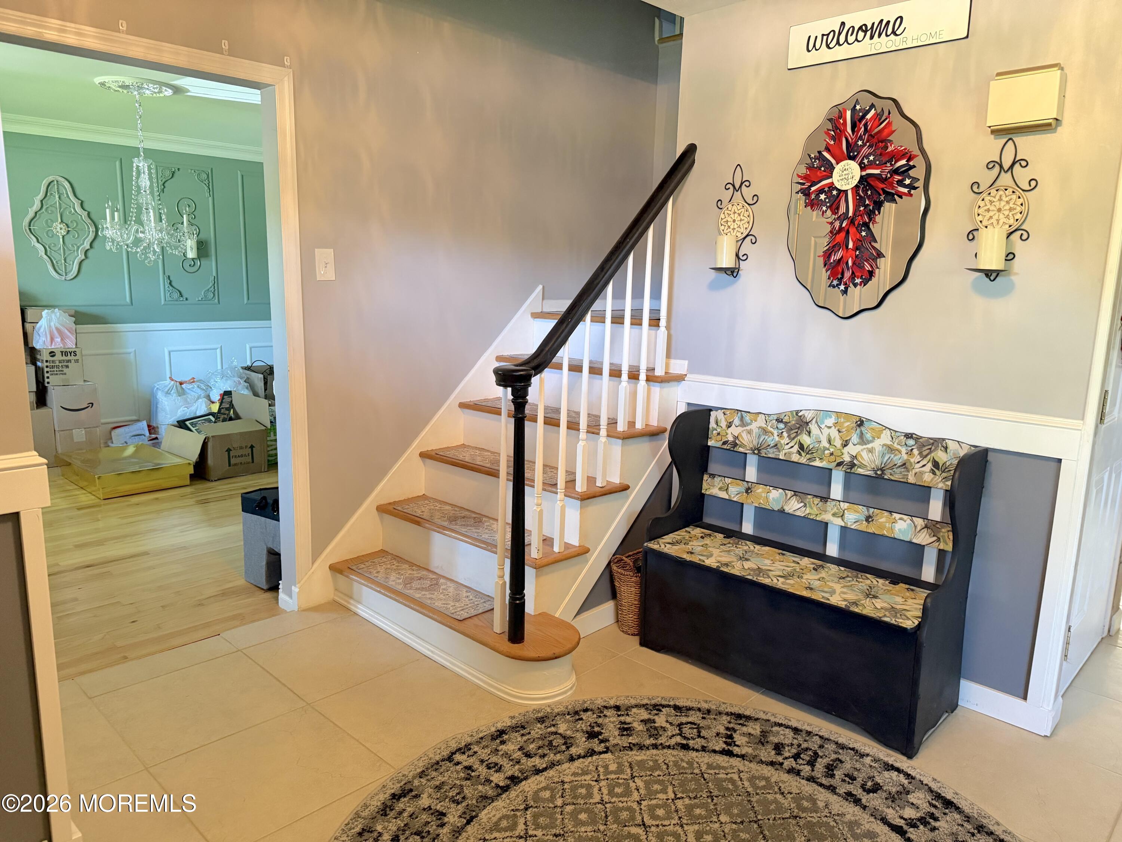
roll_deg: -0.7
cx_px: 561
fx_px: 778
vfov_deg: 56.8
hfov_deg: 71.6
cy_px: 421
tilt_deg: -9.9
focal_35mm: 24
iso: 500
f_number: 1.78
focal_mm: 6.76
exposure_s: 1/60
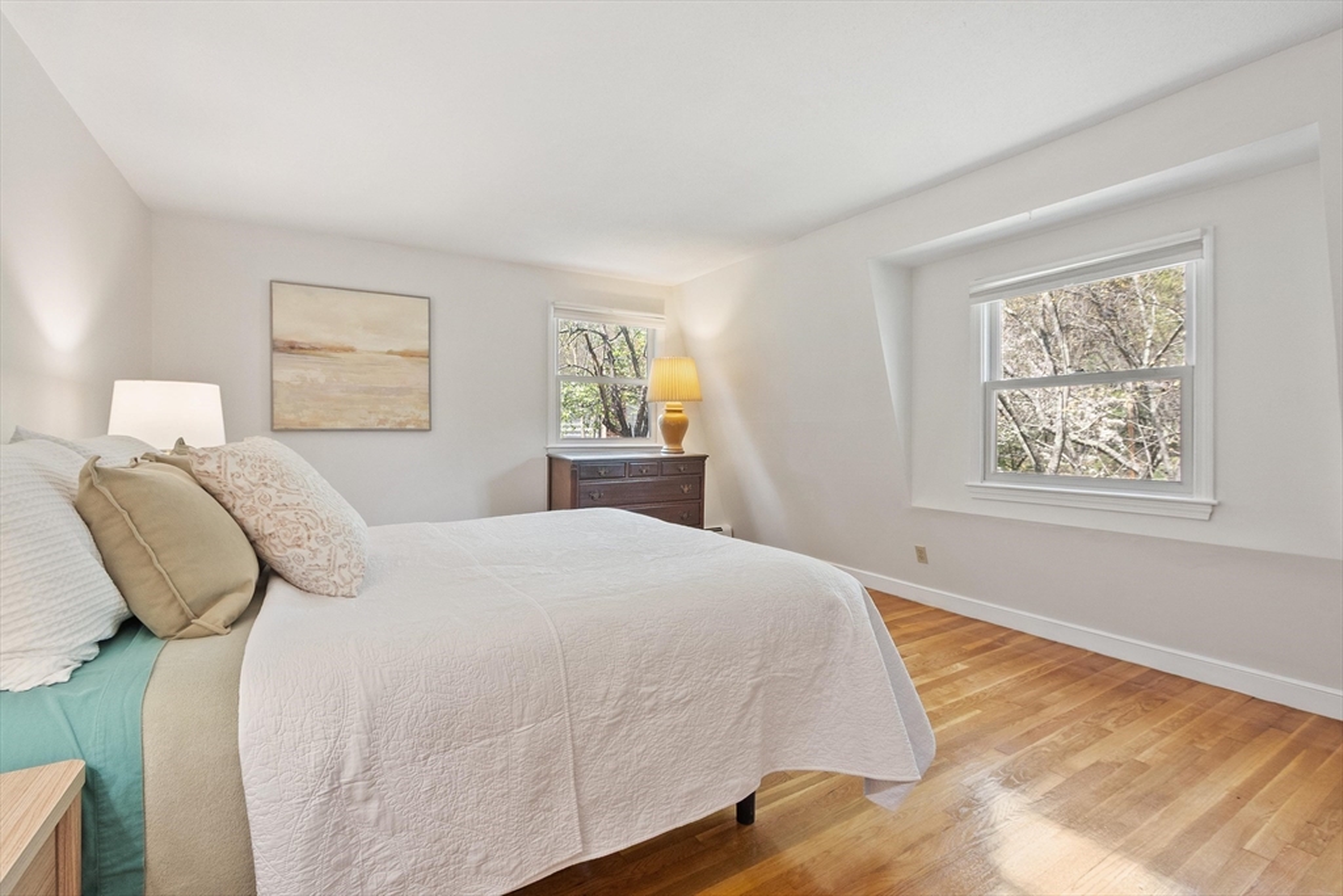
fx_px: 560
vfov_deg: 77.3
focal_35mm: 15
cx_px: 672
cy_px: 448
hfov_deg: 100.4
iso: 800
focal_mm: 10
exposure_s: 1/10
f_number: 6.3
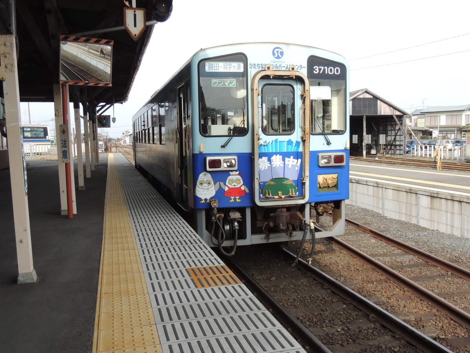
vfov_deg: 42.9
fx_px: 448
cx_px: 235
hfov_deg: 55.4
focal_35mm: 33
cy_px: 176
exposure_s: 1/1250
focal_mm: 5.8
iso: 400
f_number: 3.6
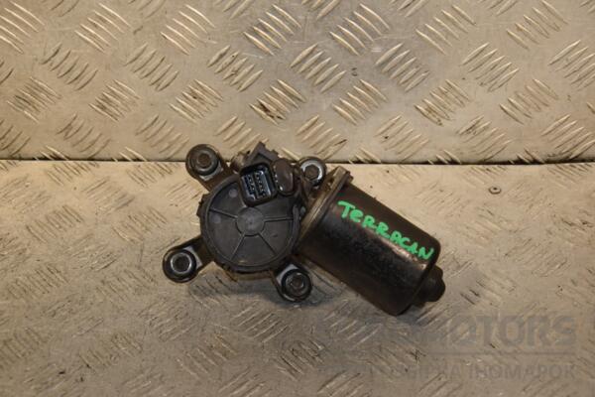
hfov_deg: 27.0
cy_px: 198
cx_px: 298
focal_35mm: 75
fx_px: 1239
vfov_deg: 18.2
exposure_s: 1/200
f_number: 5
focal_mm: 50
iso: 800
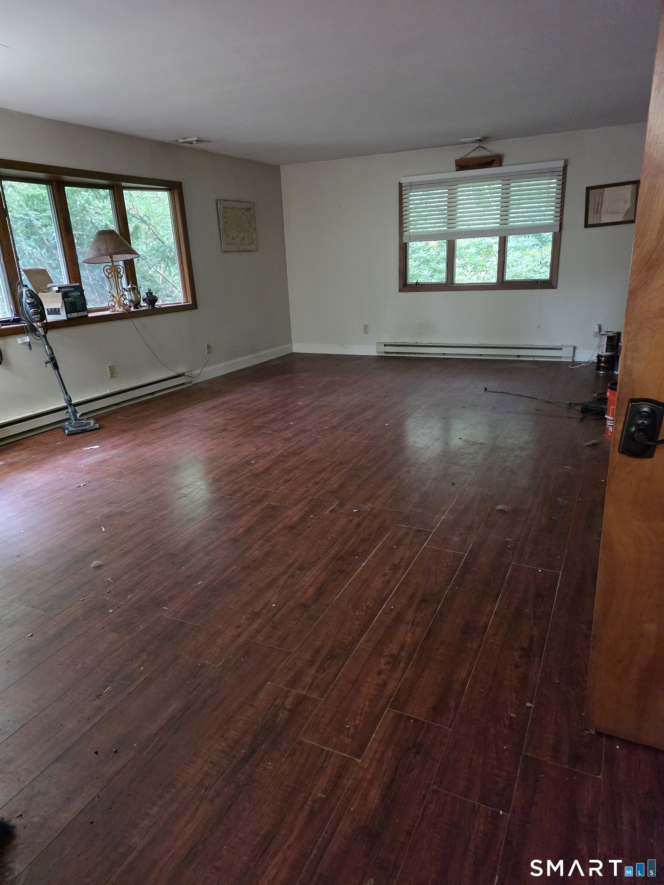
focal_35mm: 23
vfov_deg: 73.9
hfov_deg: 58.9
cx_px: 332
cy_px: 442
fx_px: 588
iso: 2000
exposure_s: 1/120
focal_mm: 6.3
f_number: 1.7
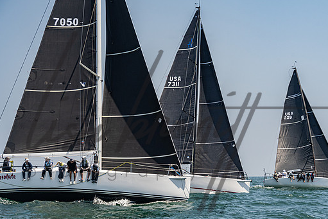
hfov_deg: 16.8
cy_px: 139
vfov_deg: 11.2
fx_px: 1112
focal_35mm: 122
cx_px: 194
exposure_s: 1/2000
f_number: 8
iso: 500
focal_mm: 95
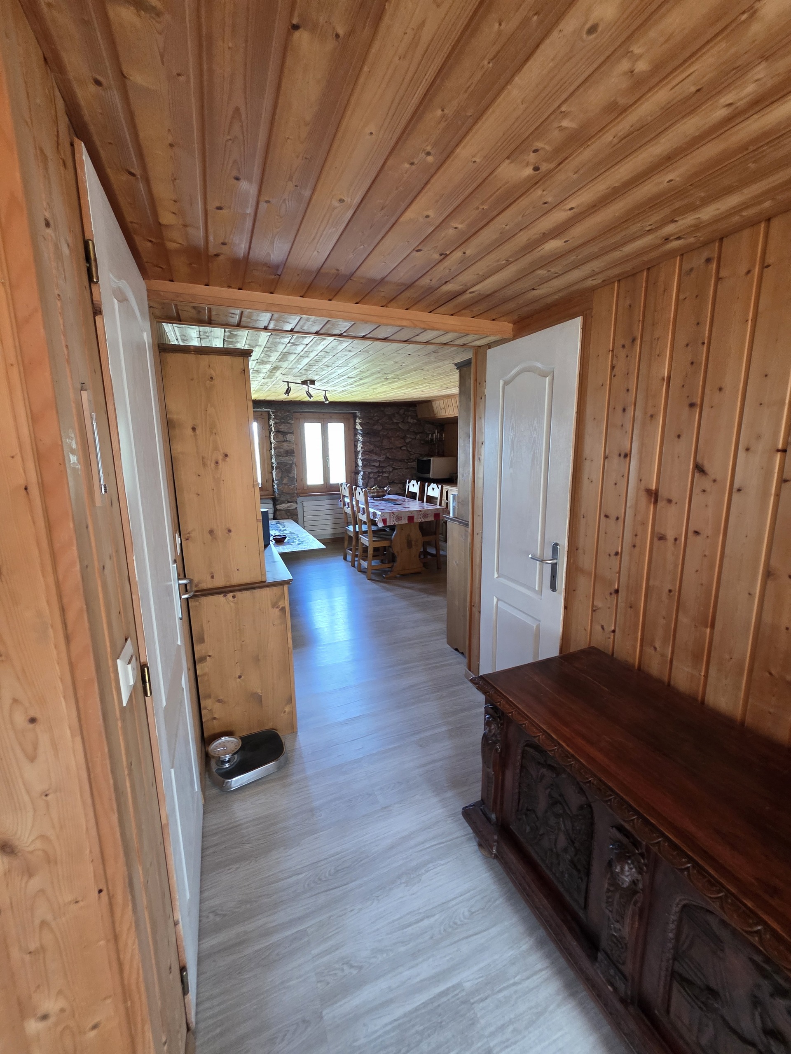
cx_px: 396
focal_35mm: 13
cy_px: 527
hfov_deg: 89.9
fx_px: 396
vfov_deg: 106.2
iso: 320
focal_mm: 2.2
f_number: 1.9
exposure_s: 1/50
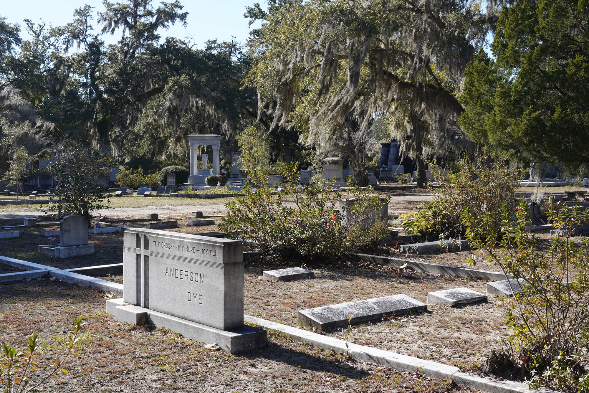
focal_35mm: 47
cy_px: 196
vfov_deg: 28.7
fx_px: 769
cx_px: 294
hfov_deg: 41.9
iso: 200
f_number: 13
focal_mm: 47
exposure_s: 1/100
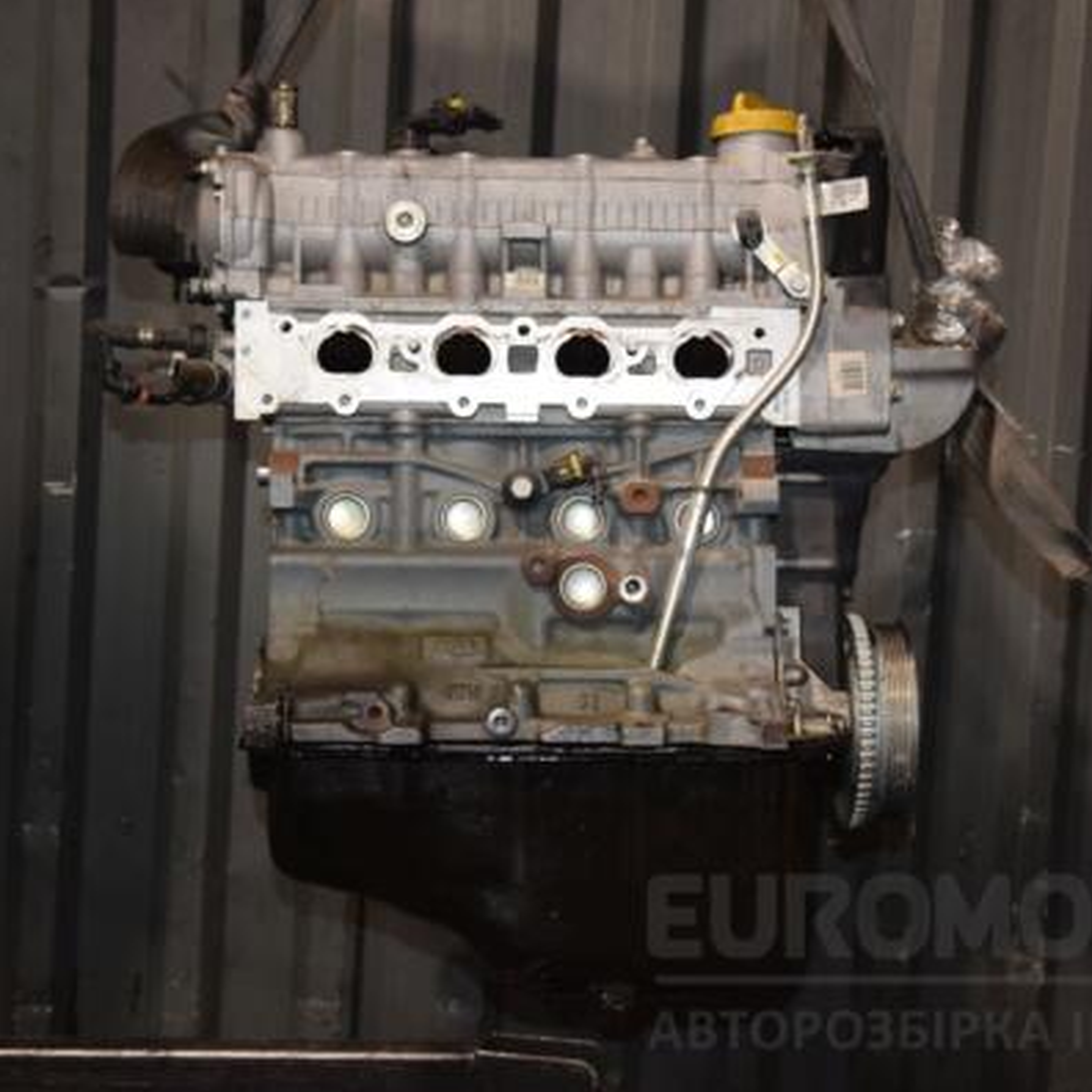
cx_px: 596
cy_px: 549
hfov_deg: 29.5
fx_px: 2070
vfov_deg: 29.6
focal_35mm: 58
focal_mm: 30
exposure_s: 1/60
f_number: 5
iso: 800
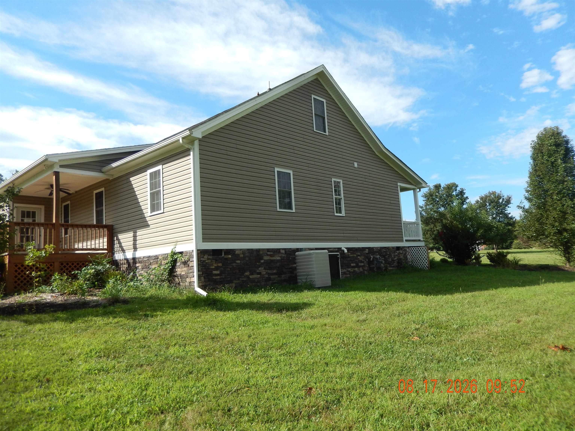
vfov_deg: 54.9
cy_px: 216
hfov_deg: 69.4
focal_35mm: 25
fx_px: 415
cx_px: 288
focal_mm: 4.5
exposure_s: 1/800
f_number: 3.4
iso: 125
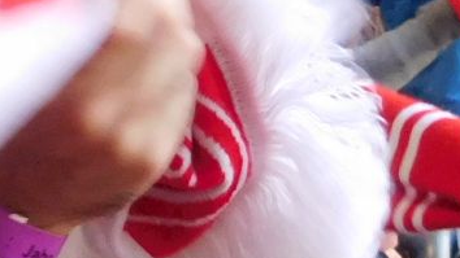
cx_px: -574
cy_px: -109
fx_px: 6756
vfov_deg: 2.2
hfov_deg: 3.8
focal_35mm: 554
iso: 450
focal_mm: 16.1
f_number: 4.7
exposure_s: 1/60
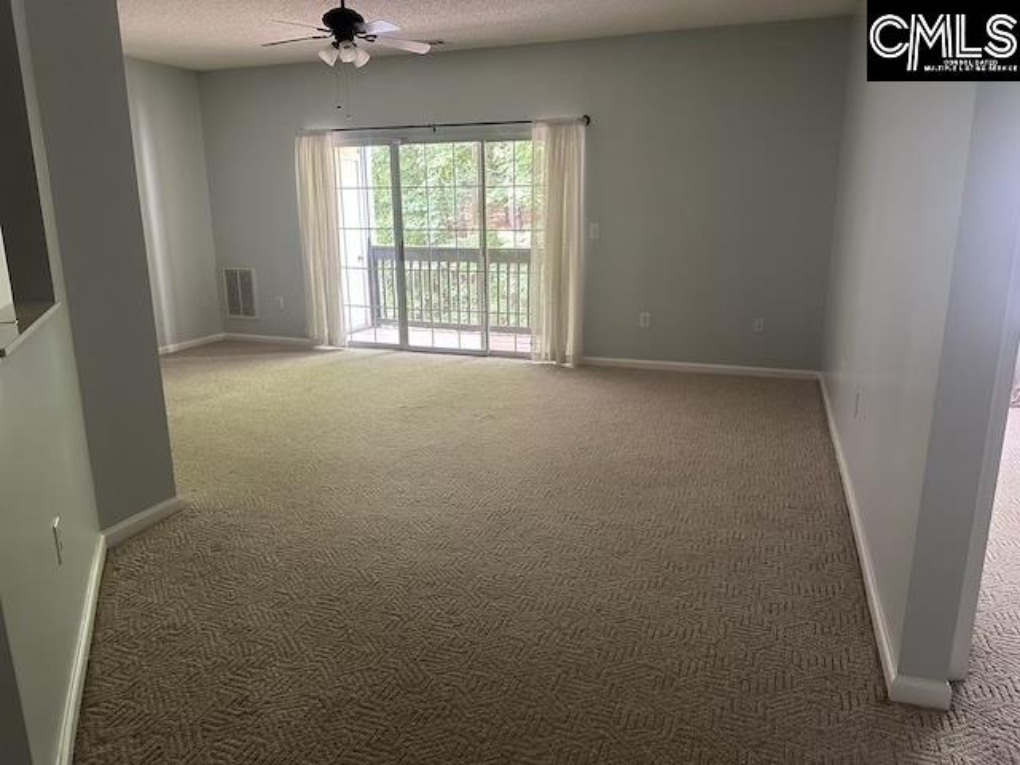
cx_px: 510
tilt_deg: -12.5
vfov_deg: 56.8
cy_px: 382
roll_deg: +0.3
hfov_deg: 71.6
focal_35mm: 24
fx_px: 707
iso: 320
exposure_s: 1/60
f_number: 1.78
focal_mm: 6.86
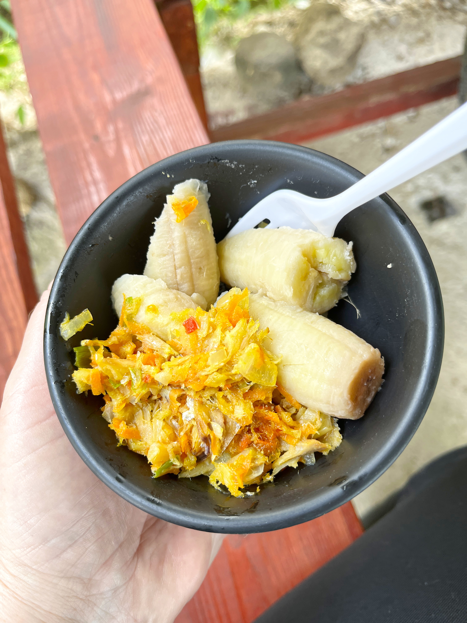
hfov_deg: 53.1
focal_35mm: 26
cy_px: 312
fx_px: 468
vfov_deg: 67.3
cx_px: 234
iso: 50
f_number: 1.6
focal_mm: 5.1
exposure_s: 1/122
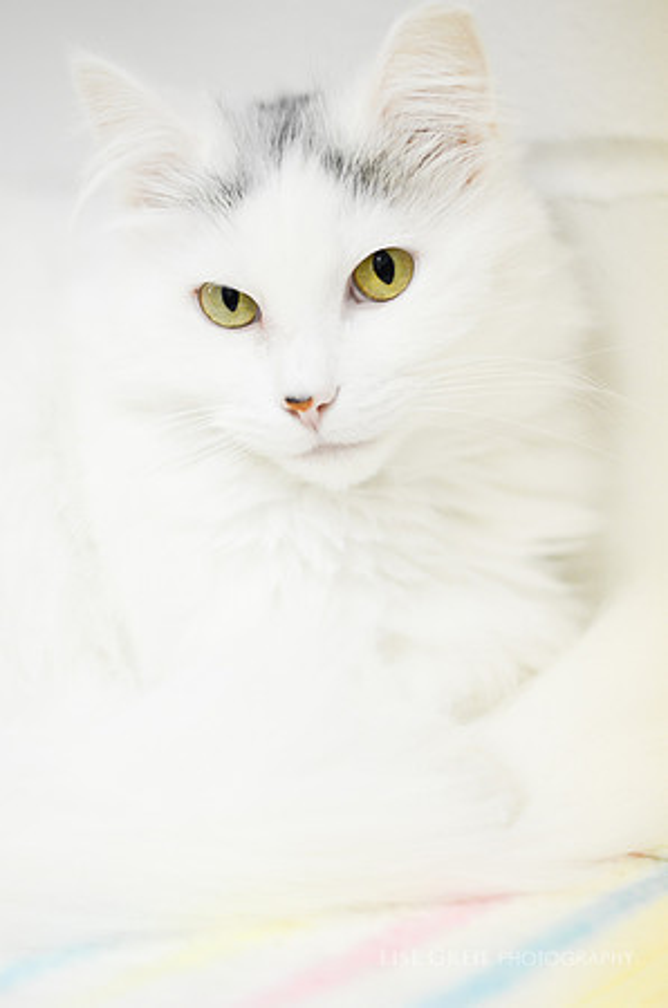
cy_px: 504
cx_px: 334
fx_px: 2097
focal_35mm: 75
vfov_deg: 27.0
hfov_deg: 18.1
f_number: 1.8
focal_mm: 50
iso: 640
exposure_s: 1/250
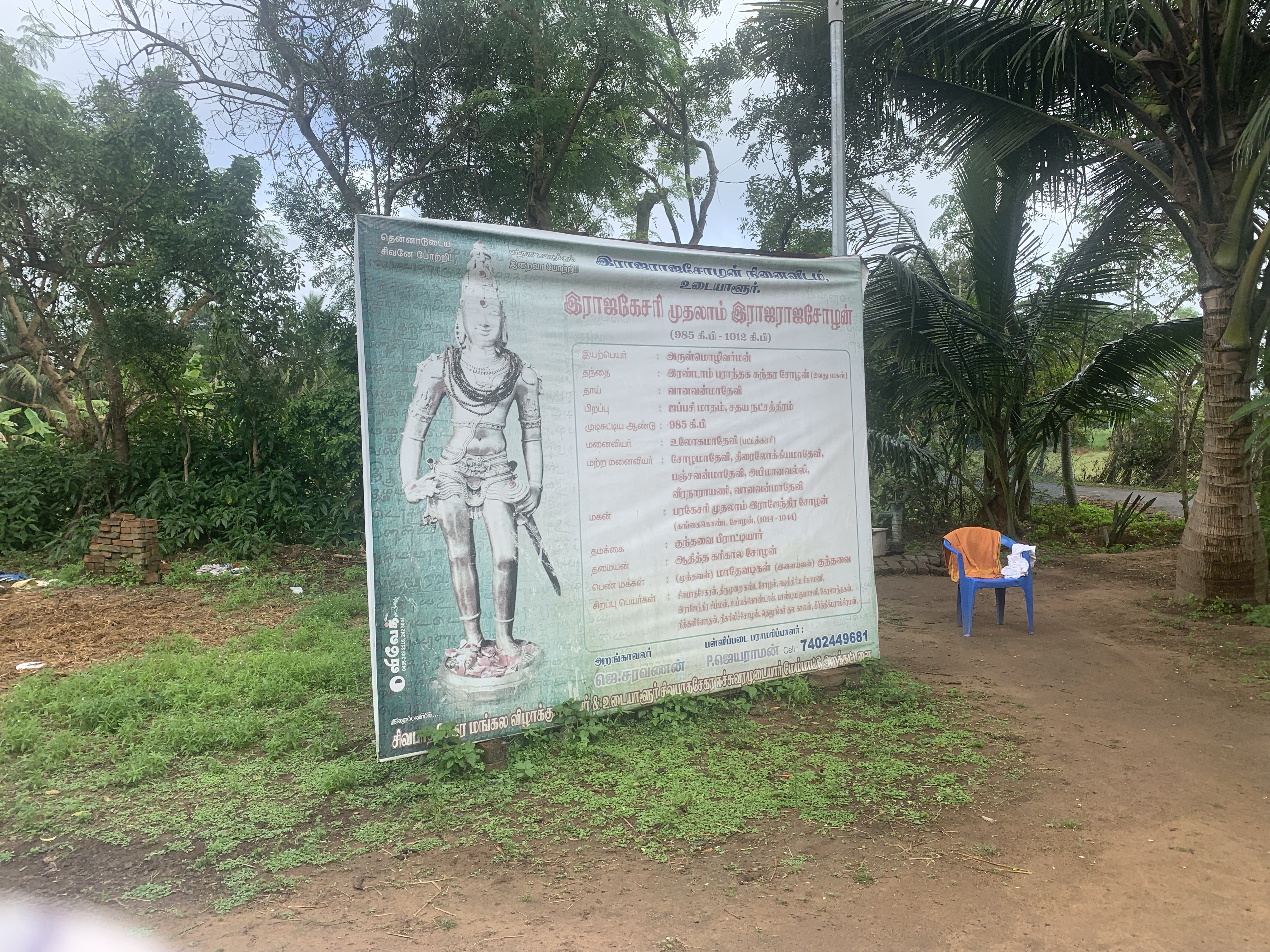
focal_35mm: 26
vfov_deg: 53.1
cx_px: 635
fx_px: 954
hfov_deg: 67.3
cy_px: 476
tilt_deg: -2.1
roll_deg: +1.8
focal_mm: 4.25
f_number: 1.8
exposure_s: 1/1054
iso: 25
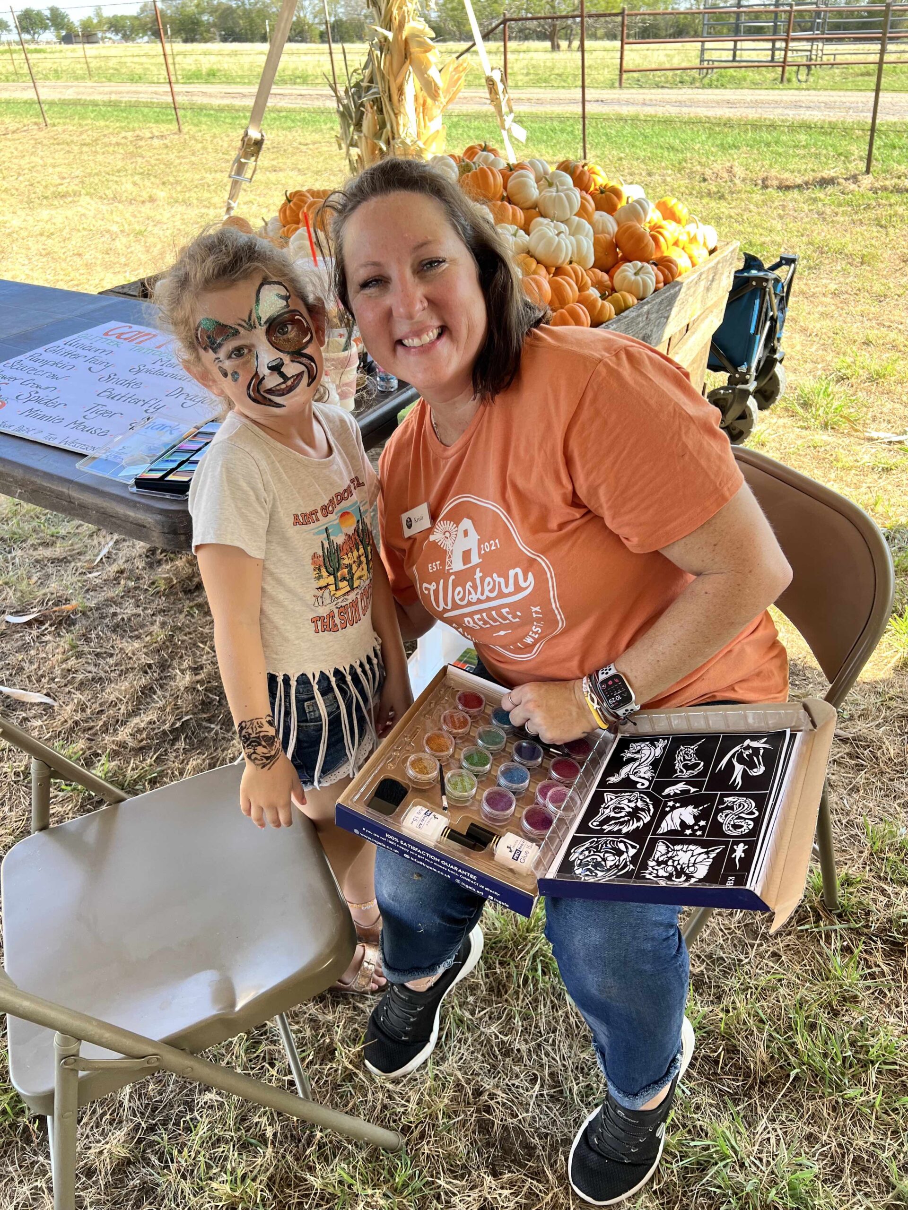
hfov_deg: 53.1
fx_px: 909
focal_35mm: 26
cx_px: 454
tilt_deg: -29.5
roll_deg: +3.5
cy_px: 605
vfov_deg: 67.3
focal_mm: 5.7
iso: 50
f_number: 1.5
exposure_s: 1/291
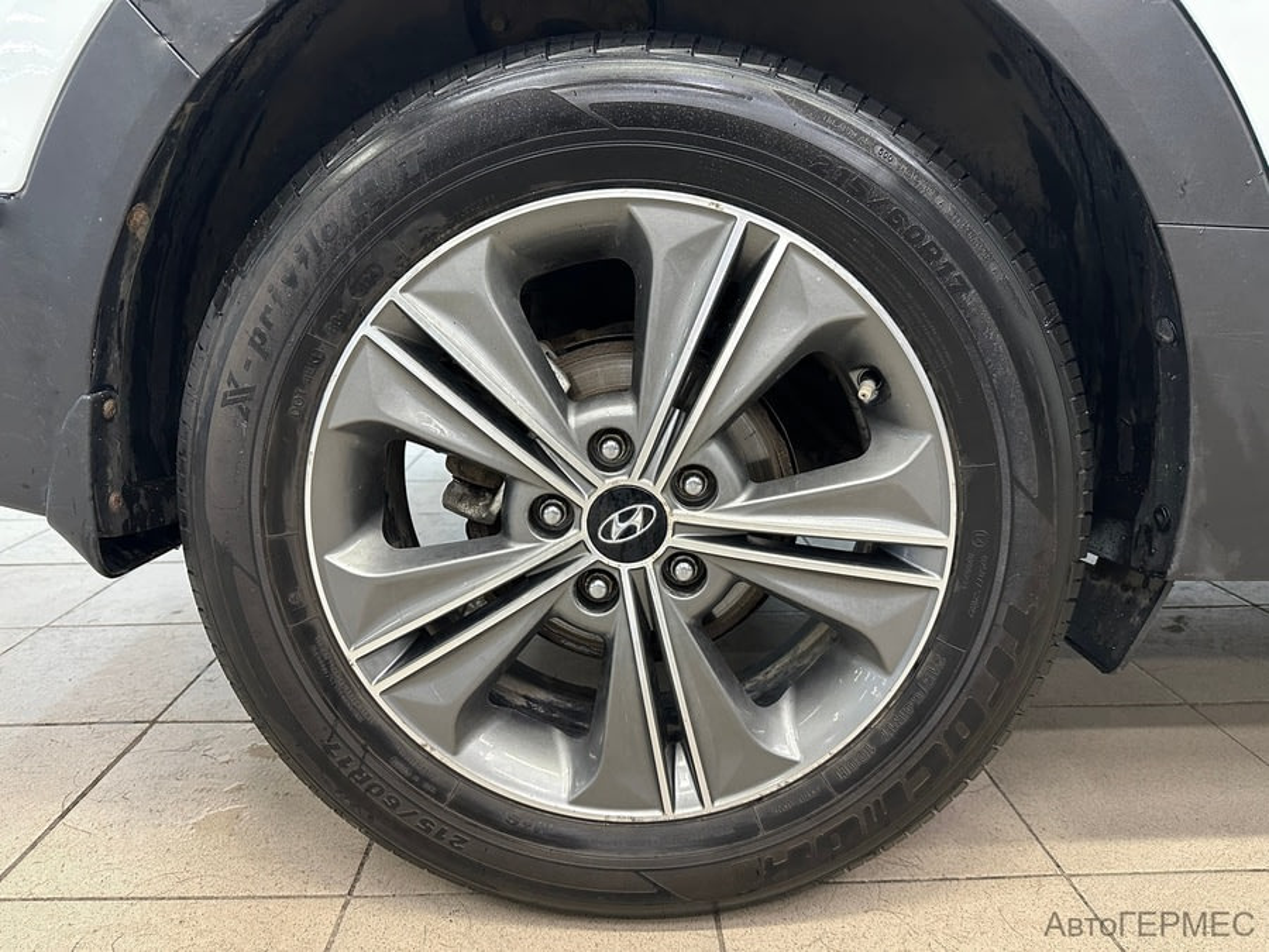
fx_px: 880
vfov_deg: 56.8
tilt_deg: -13.1
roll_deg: +1.1
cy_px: 476
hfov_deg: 71.6
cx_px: 634
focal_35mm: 24
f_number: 1.78
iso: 320
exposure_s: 1/50
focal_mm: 6.86
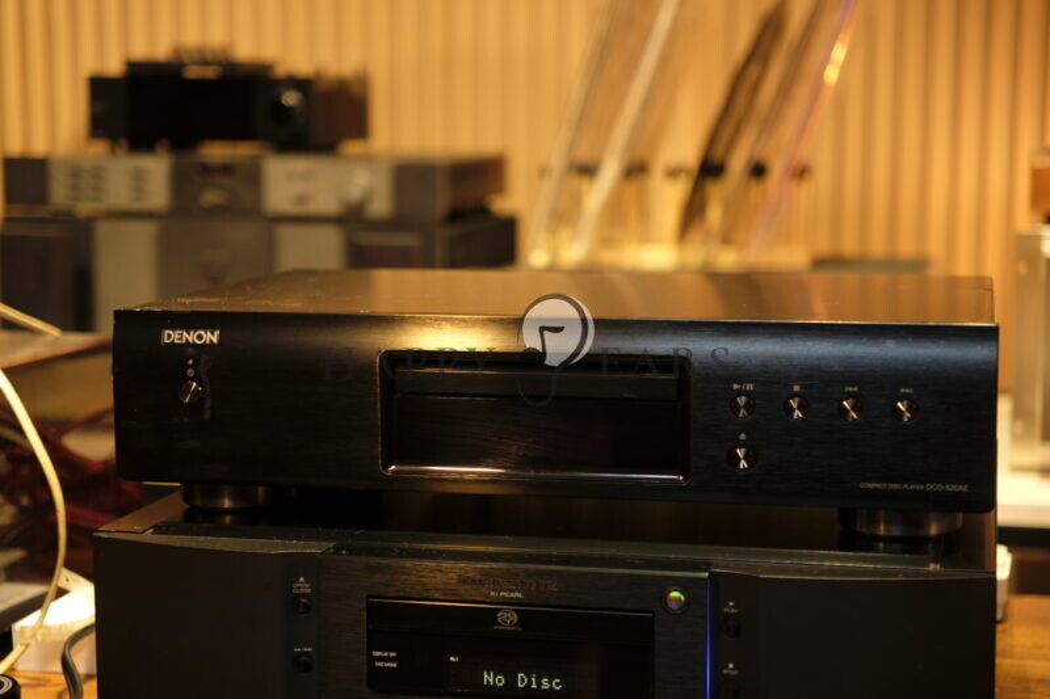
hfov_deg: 31.9
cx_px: 525
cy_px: 350
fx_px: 1837
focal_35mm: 63
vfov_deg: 21.6
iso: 320
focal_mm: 42
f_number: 2.8
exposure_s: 1/15
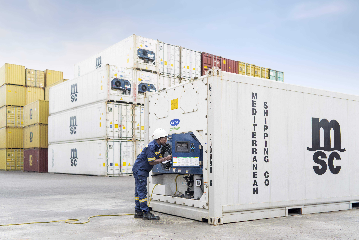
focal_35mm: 35
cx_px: 180
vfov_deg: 37.9
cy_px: 120
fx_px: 349
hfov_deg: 54.4
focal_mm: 35
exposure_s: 1/640
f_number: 2.8
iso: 800
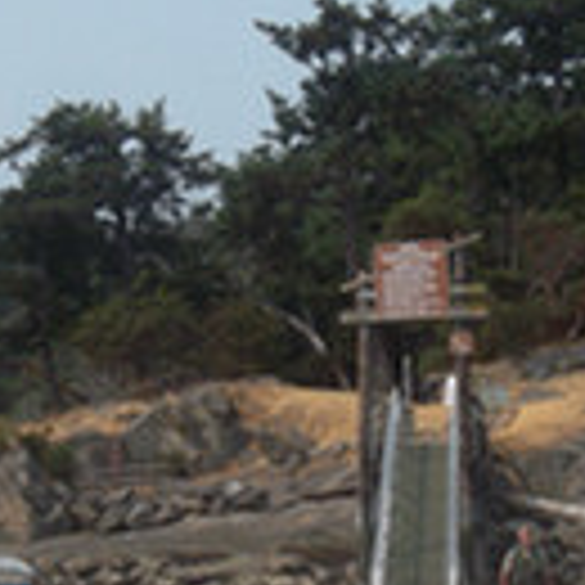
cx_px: 454
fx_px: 2313
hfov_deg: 14.3
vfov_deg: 14.3
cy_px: 468
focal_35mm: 121
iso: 80
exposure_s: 1/800
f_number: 4
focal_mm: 6.6
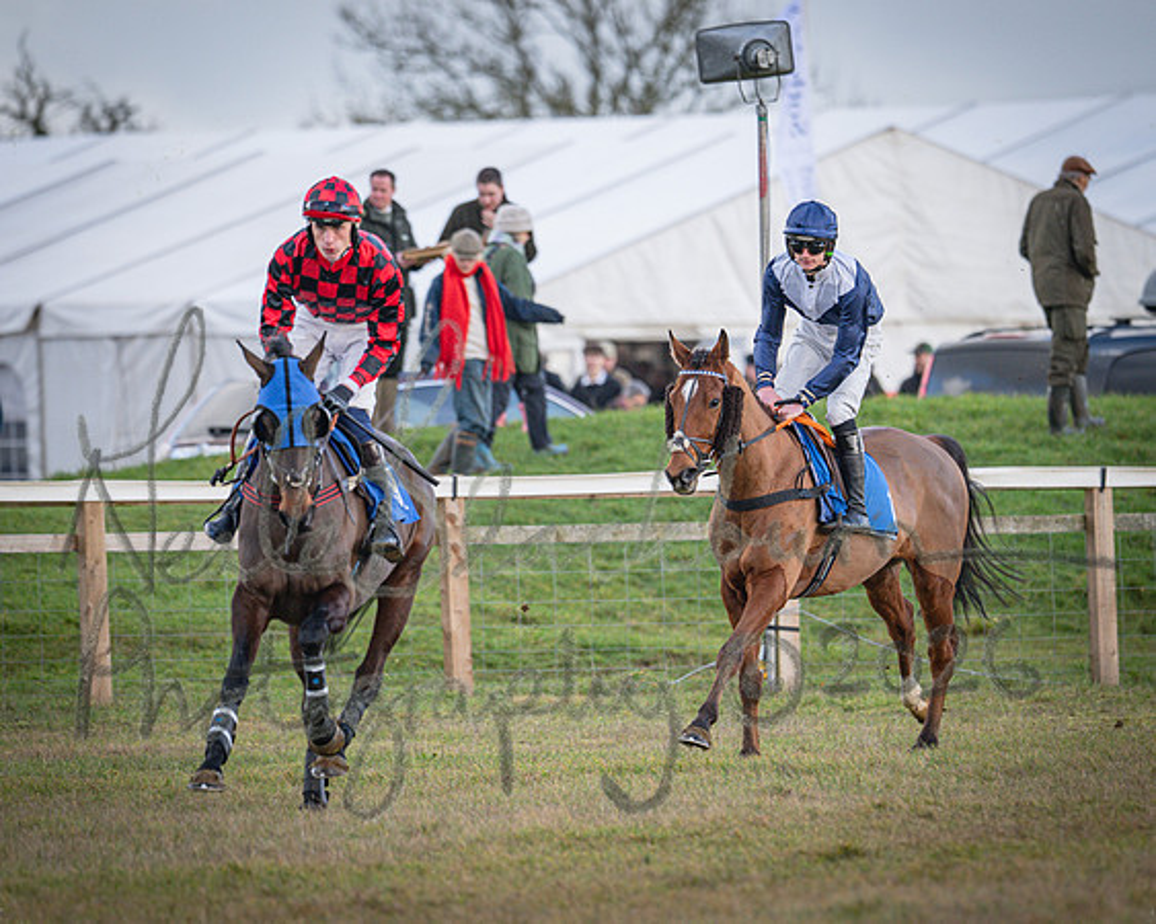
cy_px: 462
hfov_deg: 3.4
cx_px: 726
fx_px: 19356
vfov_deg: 2.7
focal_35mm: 566
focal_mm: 400
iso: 800
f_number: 5
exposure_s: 1/1250
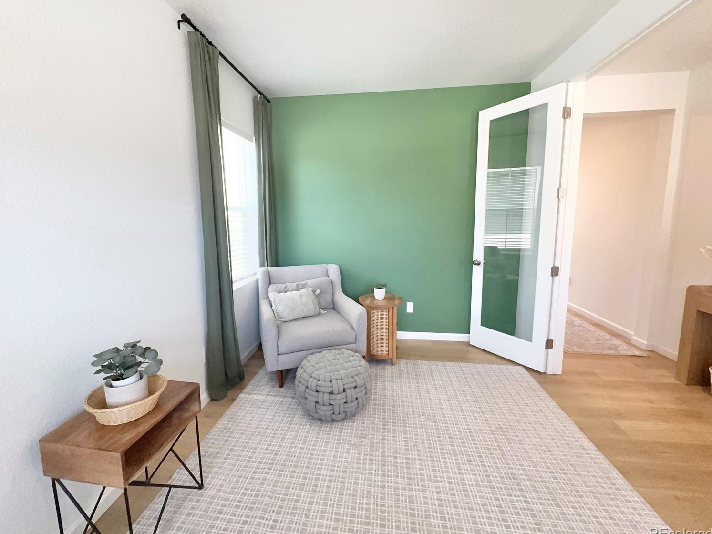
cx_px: 345
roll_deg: +0.6
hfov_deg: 98.1
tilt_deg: -8.0
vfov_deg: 81.7
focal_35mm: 15
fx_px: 309
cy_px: 257
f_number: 2.2
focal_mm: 2.22
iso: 200
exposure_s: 1/120
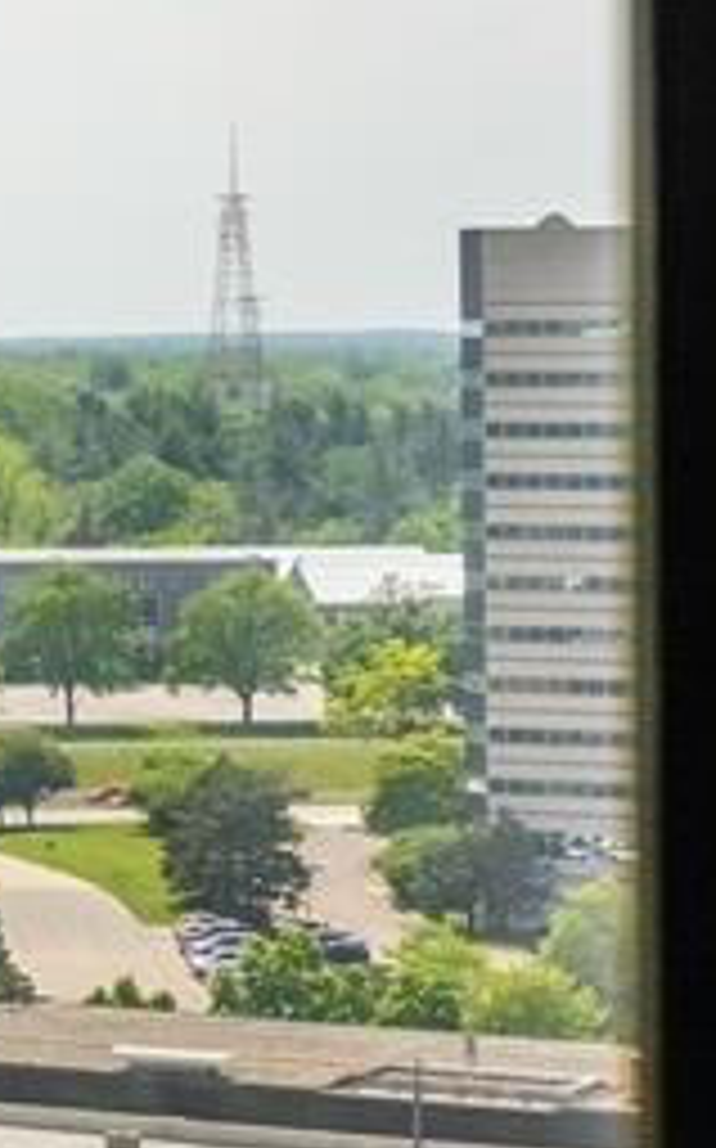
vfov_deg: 12.4
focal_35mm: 168
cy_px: 216
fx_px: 5254
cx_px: -1364
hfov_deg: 7.0
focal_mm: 27
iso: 500
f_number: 8
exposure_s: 1/500
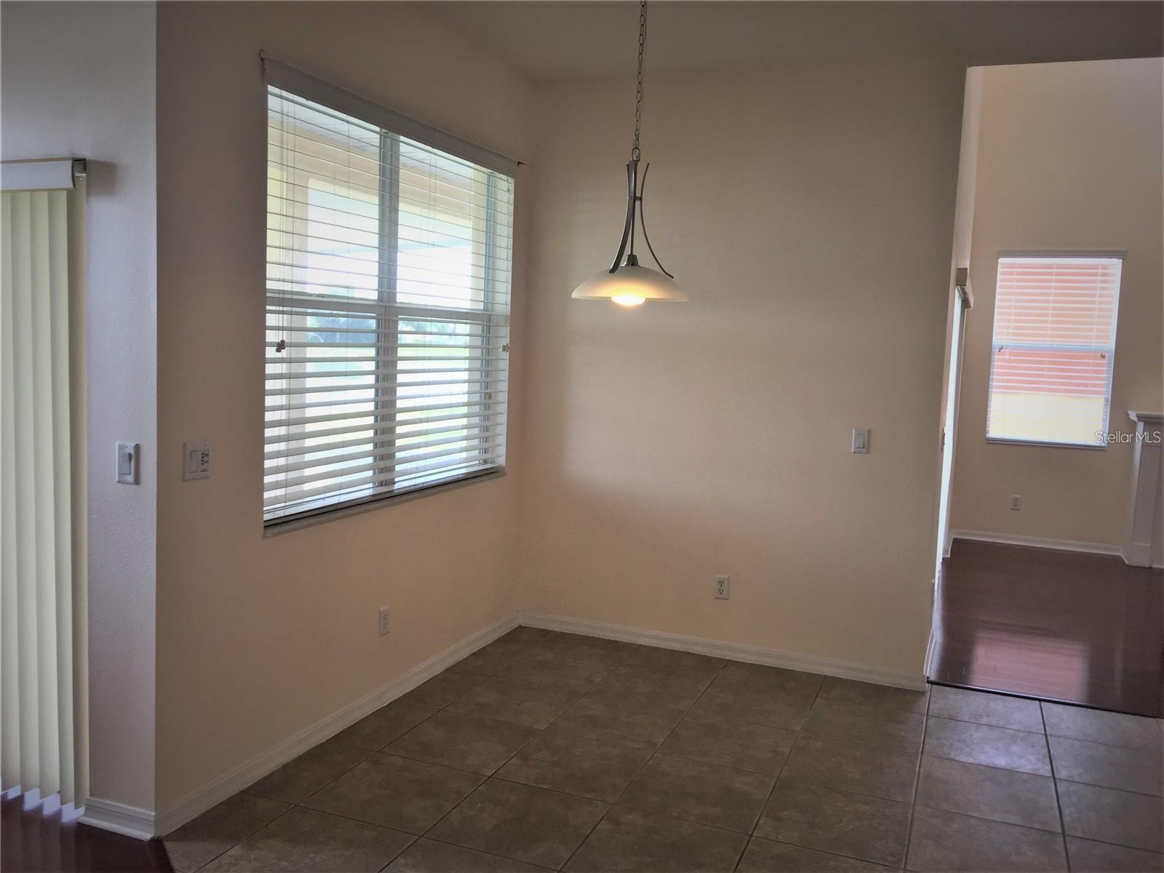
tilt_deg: -5.7
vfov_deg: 48.2
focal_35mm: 29
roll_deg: -3.7
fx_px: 975
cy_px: 436
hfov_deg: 61.7
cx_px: 582
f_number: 2.2
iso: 32
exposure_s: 1/60
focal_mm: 4.15
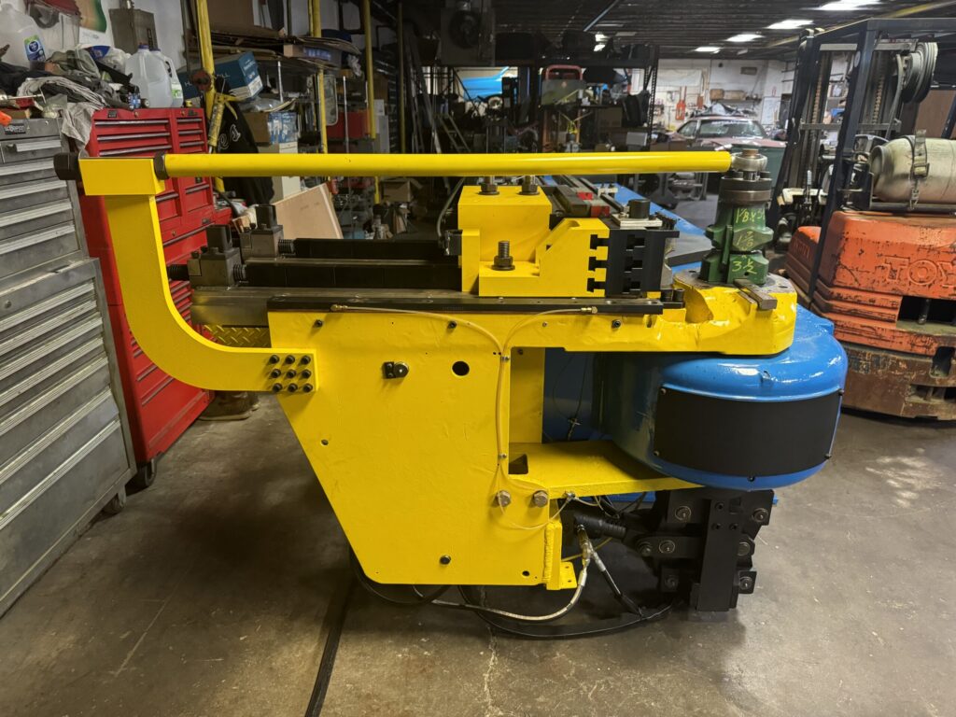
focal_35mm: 24
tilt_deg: -21.3
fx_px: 663
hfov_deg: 71.6
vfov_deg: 56.8
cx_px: 478
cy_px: 358
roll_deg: -1.0
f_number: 1.78
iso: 500
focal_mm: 6.76
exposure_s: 1/60
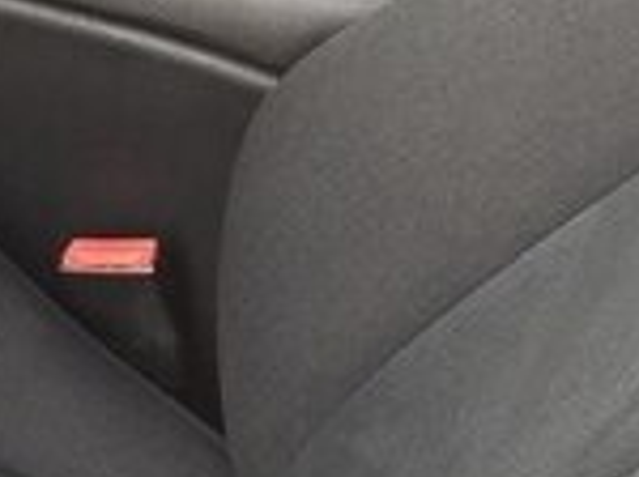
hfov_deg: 13.2
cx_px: -669
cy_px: -181
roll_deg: -3.1
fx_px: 2359
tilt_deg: -32.0
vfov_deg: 11.2
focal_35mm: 128
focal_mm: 4.15
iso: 40
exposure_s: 1/100
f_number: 2.2
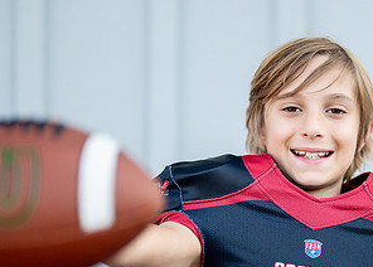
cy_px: 209
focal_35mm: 118
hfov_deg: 16.8
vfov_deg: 12.1
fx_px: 1251
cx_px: 304
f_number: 1.2
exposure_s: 1/2500
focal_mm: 50
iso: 160
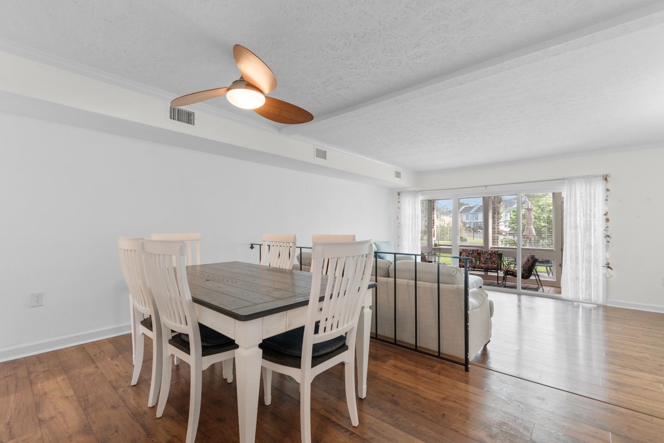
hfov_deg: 100.4
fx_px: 277
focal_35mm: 15
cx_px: 332
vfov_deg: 77.3
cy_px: 222
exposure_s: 1/6
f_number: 4.5
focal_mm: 10
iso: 100
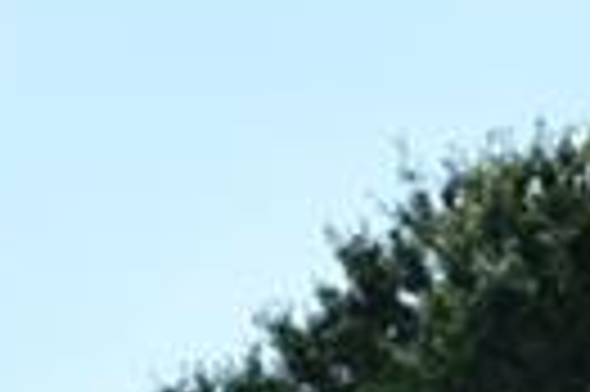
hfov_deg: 7.6
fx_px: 4223
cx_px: 1243
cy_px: 1482
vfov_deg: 4.9
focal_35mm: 258
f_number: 10
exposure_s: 1/320
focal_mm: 22
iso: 400
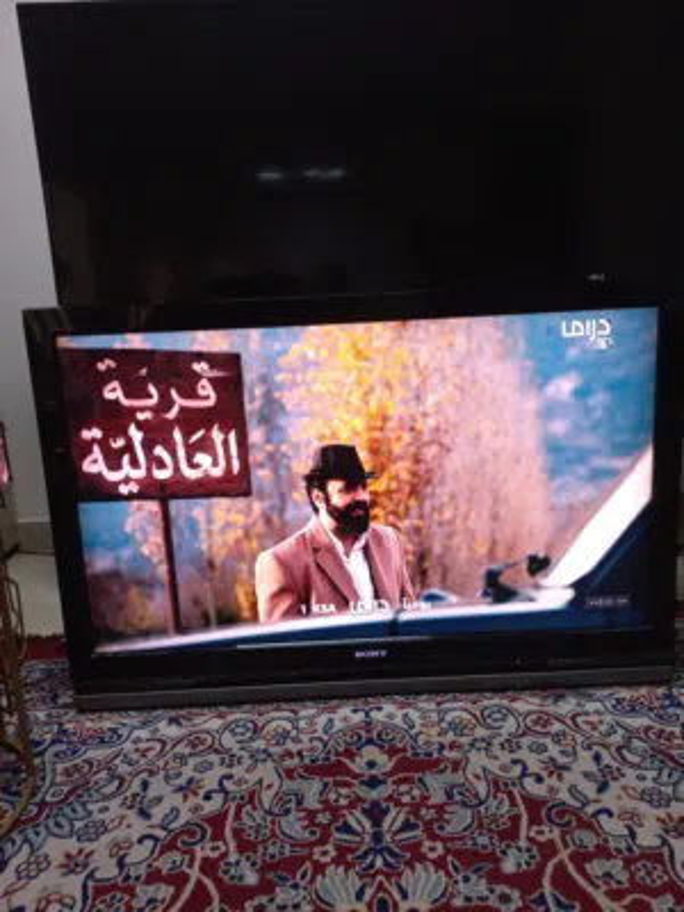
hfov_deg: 54.9
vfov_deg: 69.4
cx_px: 342
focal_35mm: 25
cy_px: 456
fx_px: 659
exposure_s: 1/33.3
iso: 250
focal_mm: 4.6
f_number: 1.8
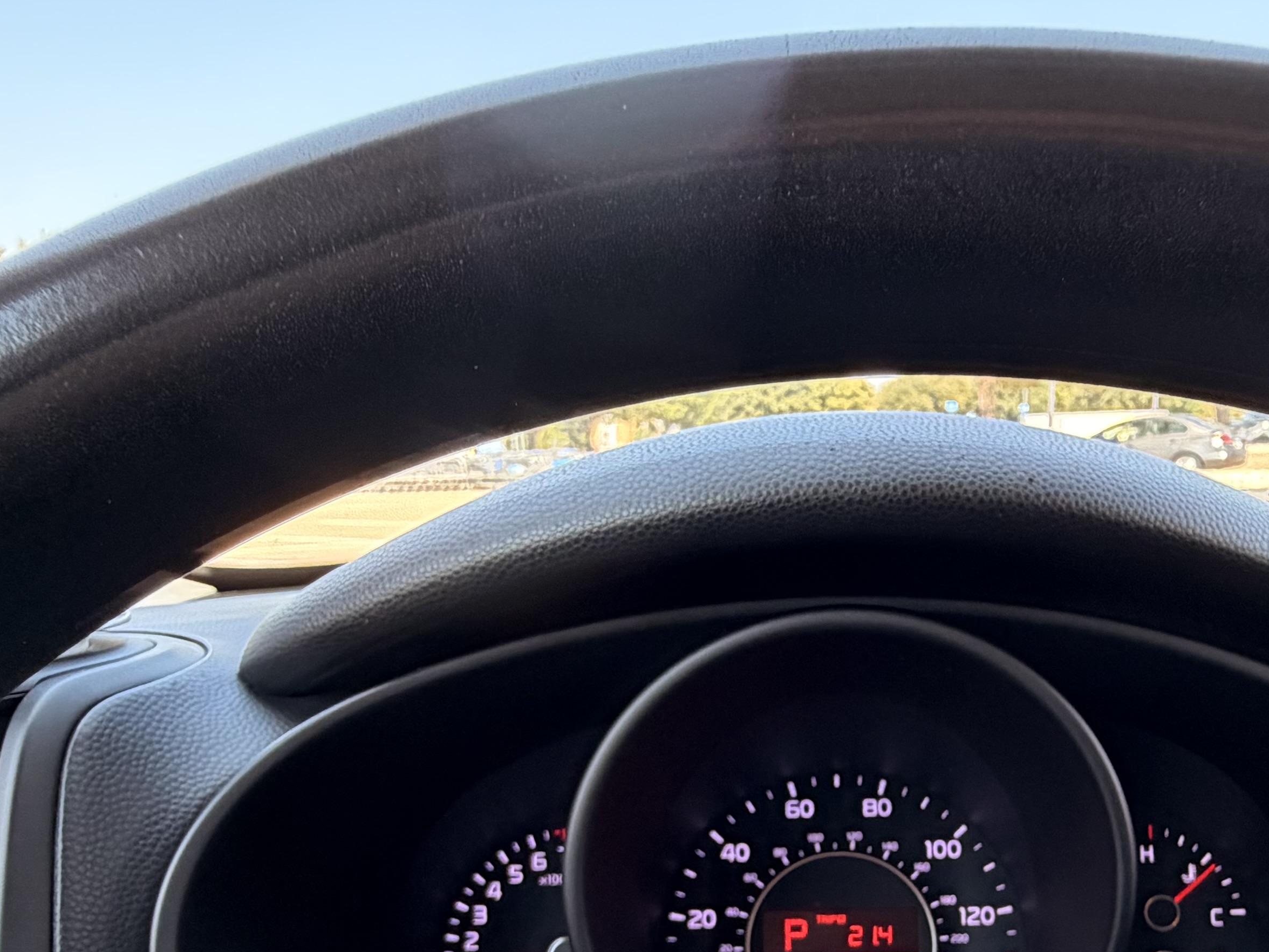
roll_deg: +2.0
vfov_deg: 39.1
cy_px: 841
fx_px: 1246
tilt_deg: -18.2
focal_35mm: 34
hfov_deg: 53.5
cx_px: 780
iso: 125
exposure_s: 1/121
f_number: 2.2
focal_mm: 2.22
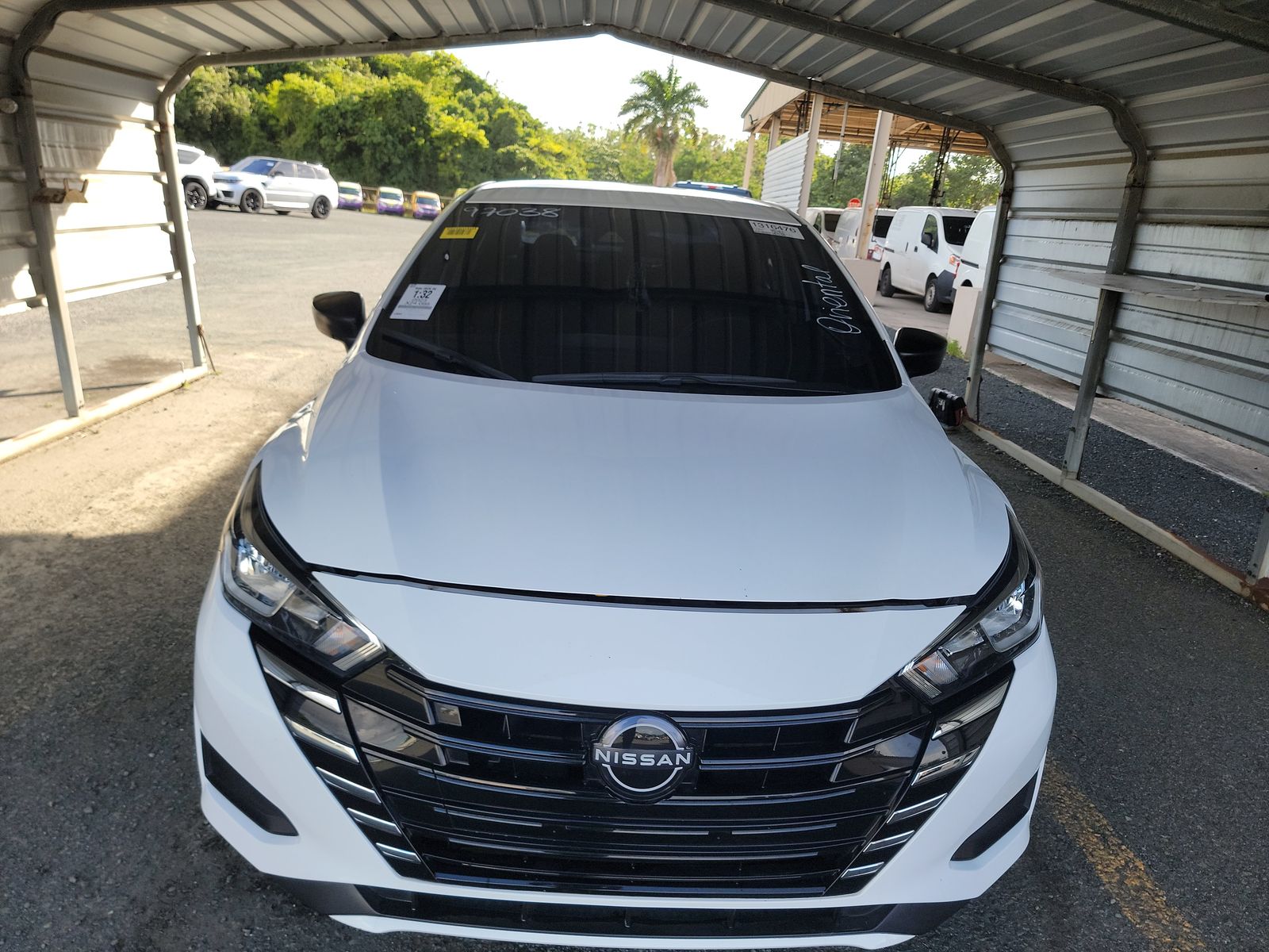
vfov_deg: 56.8
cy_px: 476
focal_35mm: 24
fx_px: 880
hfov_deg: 71.6
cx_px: 634
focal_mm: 6.7
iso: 50
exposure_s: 1/206
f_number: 1.8
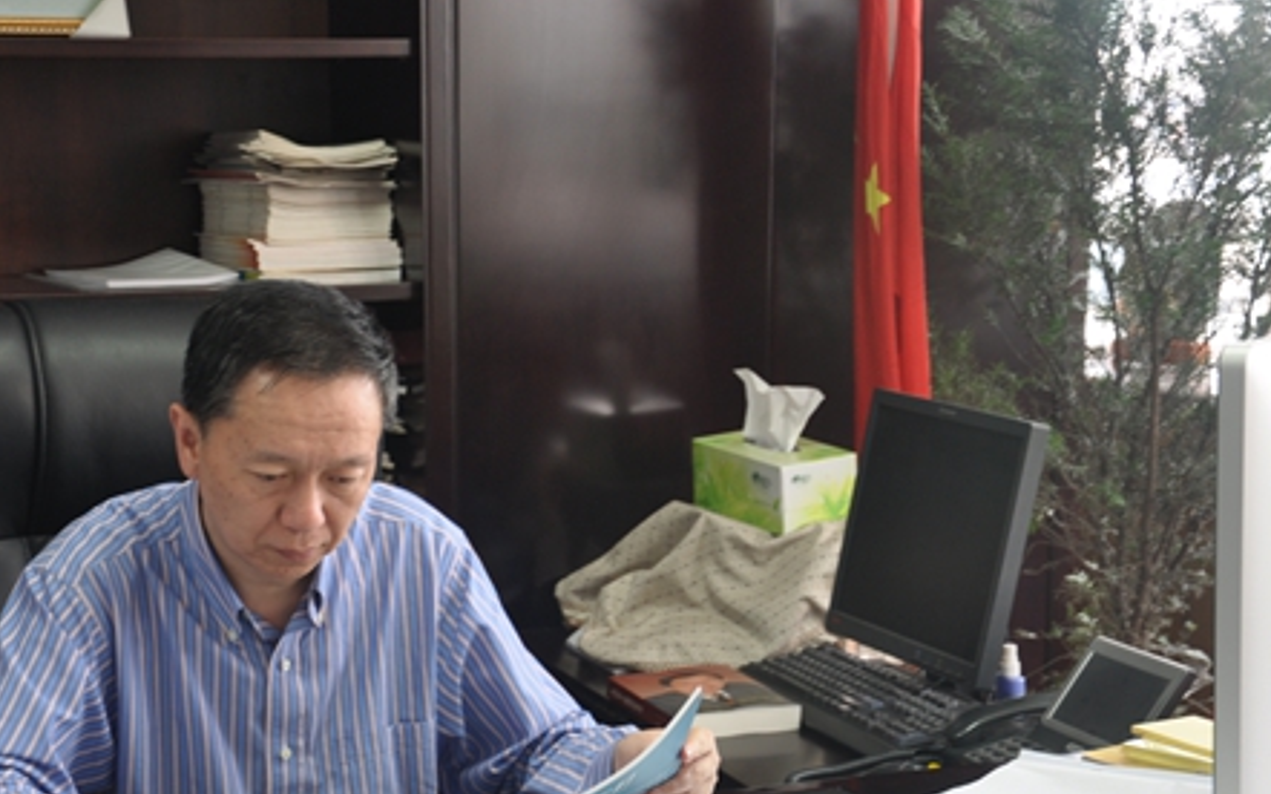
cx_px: 520
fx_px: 2874
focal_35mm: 83
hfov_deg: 24.9
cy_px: 571
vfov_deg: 15.7
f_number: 4.5
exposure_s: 1/15
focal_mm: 40
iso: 250
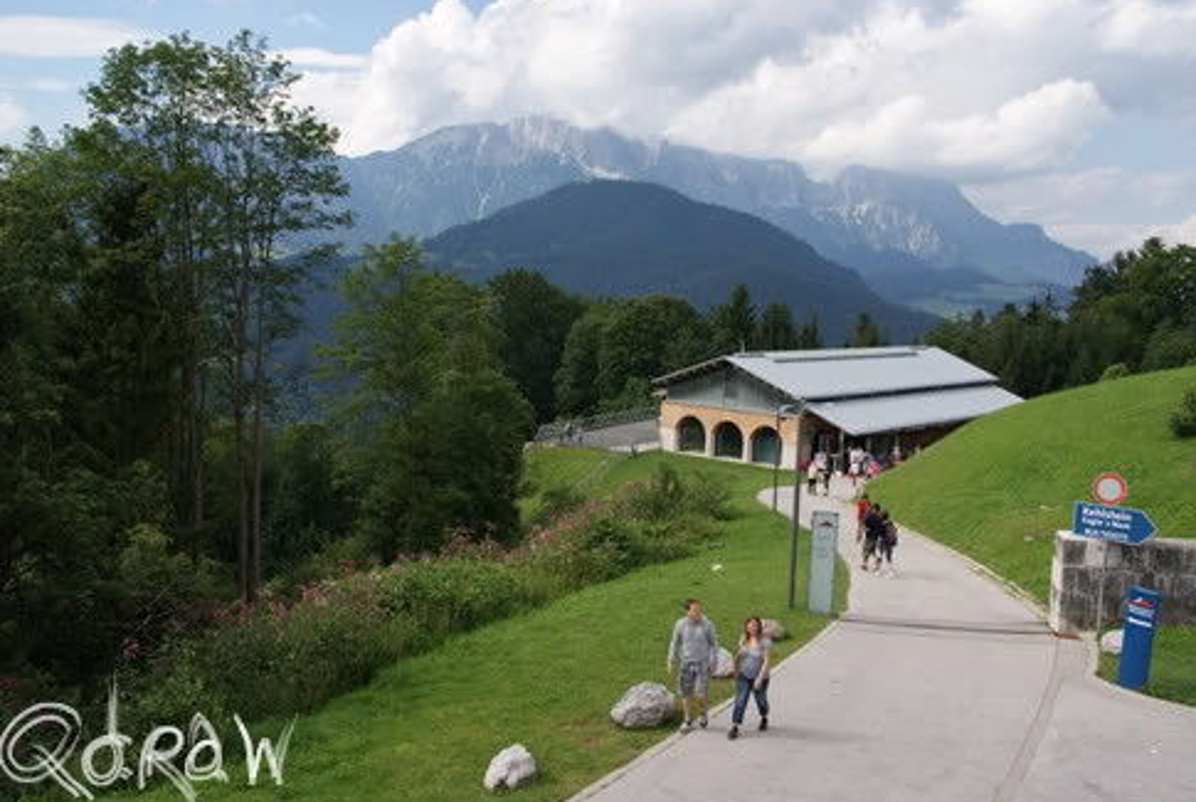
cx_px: 614
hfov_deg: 55.7
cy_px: 401
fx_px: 1131
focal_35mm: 34
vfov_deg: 39.0
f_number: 10
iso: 100
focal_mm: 22
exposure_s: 1/125
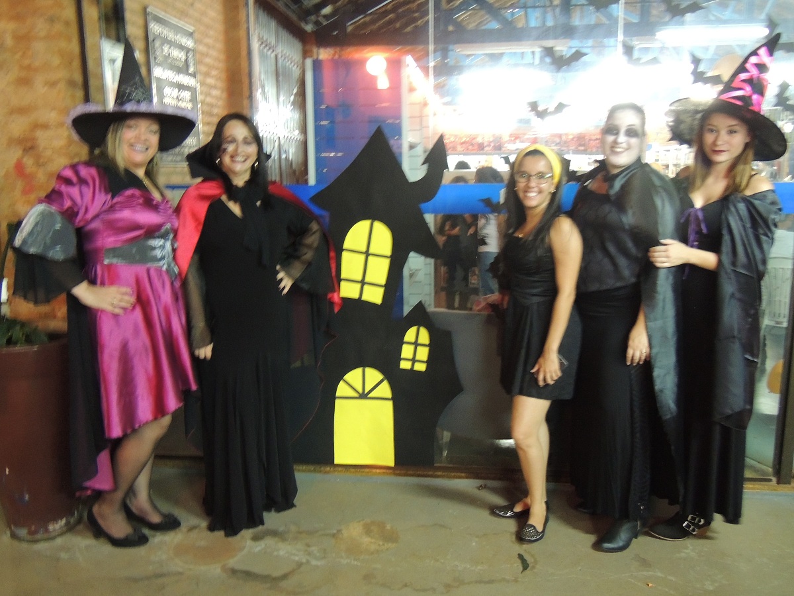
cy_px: 298
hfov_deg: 60.0
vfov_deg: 46.8
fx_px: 688
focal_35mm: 30
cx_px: 397
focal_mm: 5.3
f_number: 3.1
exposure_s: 1/4
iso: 800
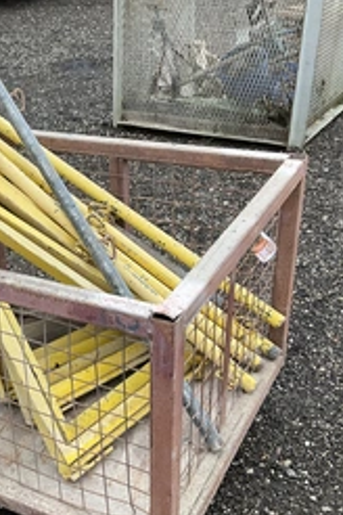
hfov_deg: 26.8
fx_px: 700
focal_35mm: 49
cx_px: 54
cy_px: 293
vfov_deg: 40.3
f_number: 1.8
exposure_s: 1/397
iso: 25
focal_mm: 3
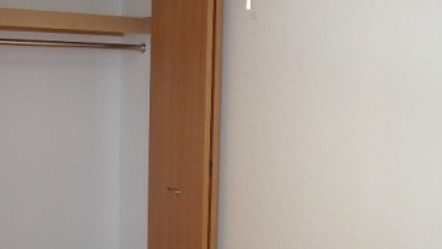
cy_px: 130
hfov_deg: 37.8
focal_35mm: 55
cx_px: 195
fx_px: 645
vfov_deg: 21.9
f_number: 2.9
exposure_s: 1/39
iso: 100
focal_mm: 5.8
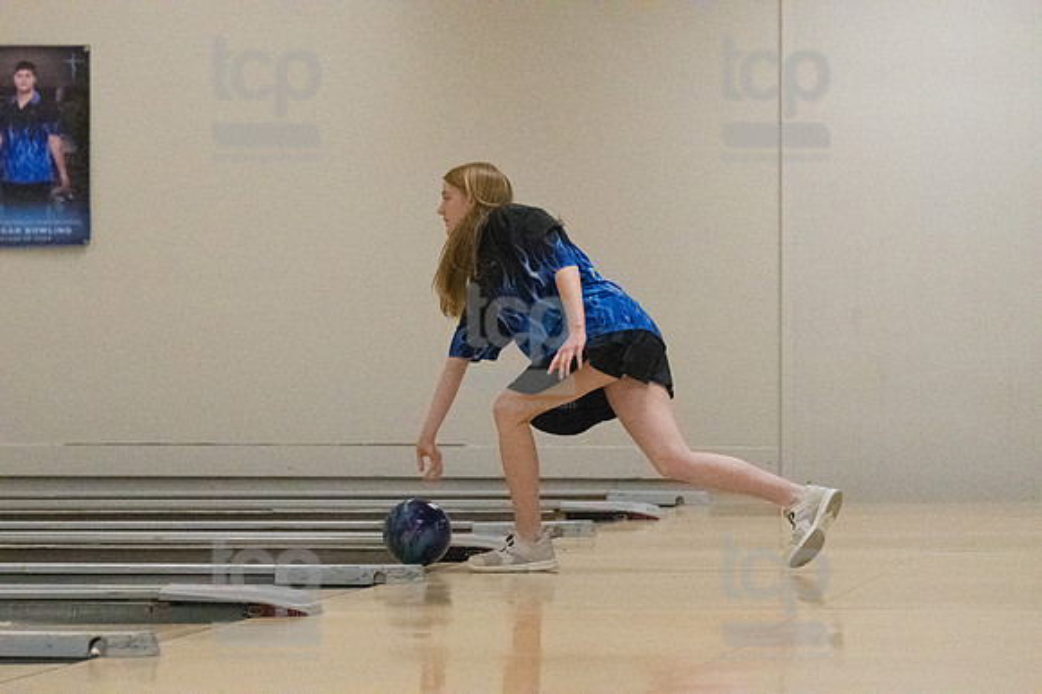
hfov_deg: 11.8
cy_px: 347
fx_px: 5033
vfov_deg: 7.9
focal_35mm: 174
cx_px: 521
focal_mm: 116
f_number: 4
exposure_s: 1/1250
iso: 10000
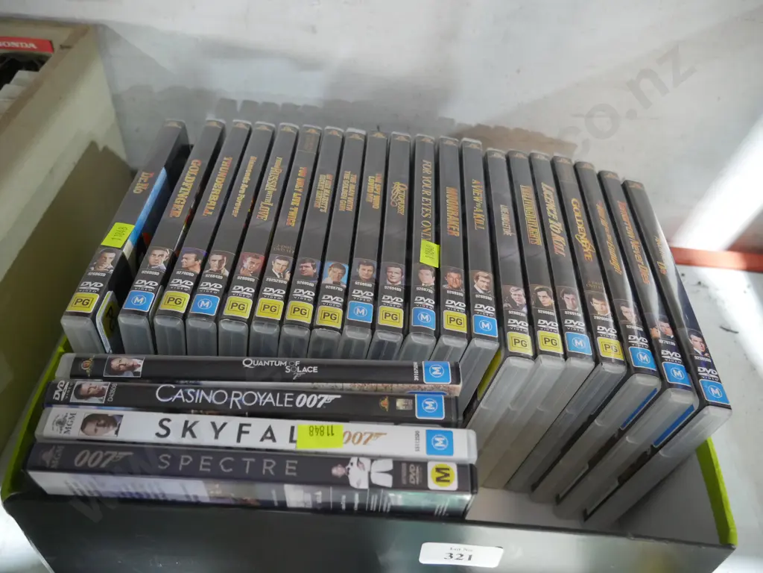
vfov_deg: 49.7
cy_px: 286
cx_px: 382
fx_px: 617
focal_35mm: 28
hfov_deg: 63.4
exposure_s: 1/60
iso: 3200
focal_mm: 14
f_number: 3.5
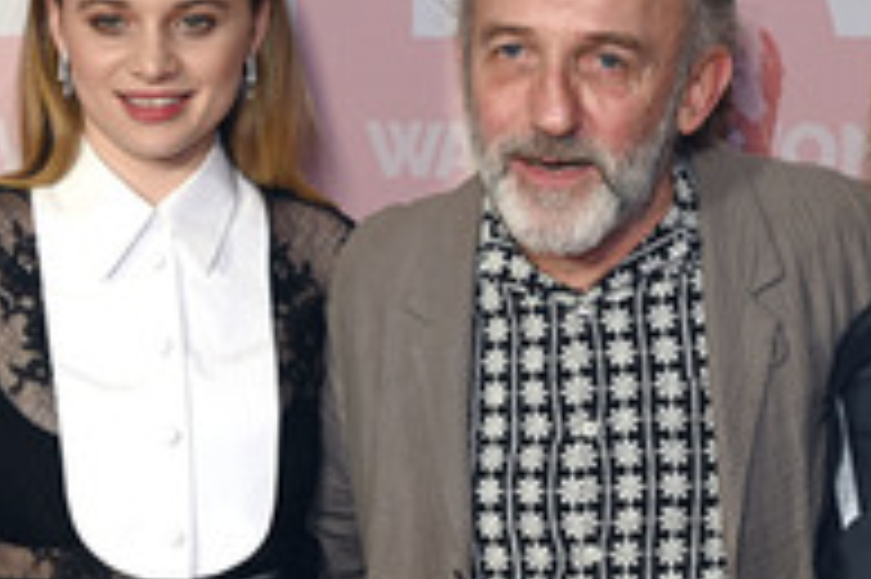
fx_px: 3481
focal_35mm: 144
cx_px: 608
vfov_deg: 9.5
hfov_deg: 14.2
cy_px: 449
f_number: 4
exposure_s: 1/100
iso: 320
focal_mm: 62
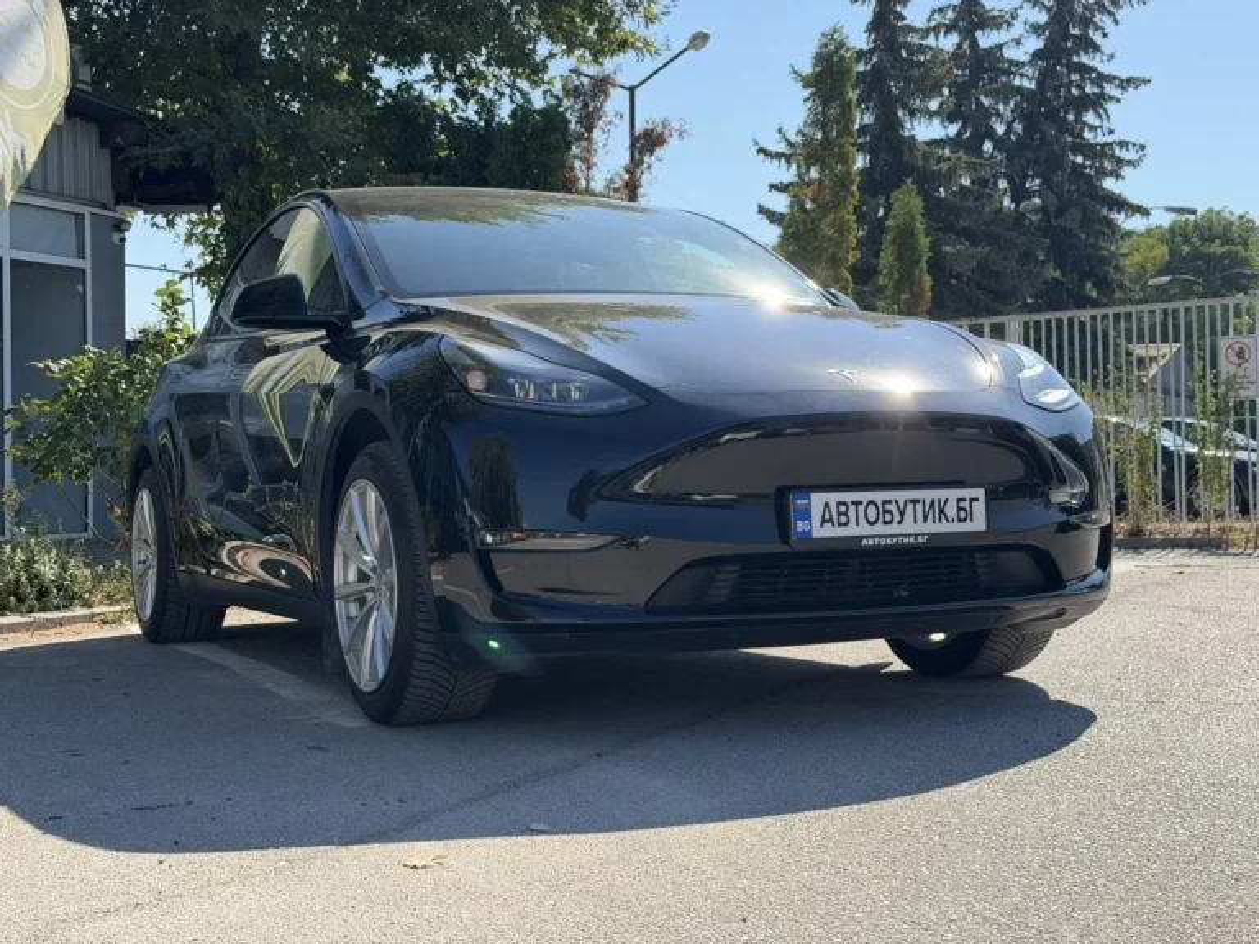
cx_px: 630
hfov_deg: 39.7
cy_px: 472
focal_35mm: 48
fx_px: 1746
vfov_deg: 30.3
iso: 100
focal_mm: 6.76
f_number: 1.78
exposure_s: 1/3378
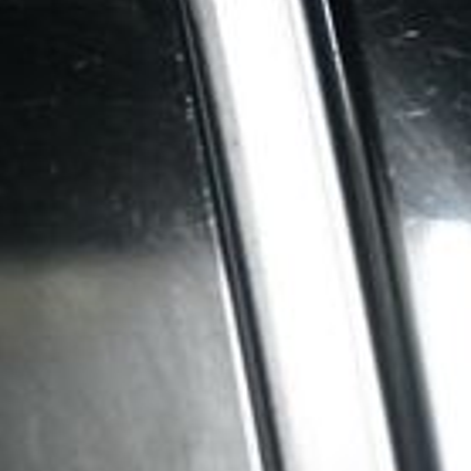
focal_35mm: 293
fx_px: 4510
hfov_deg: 5.8
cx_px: -464
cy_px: -215
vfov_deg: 5.9
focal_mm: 50
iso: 6400
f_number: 5.6
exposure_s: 1/80
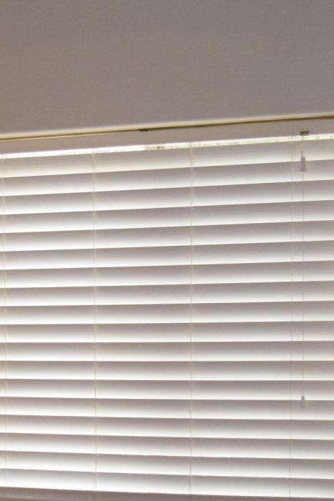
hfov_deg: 13.4
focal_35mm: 98
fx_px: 1370
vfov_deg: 20.4
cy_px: 430
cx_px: -90
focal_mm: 23
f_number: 3.8
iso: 2200
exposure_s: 1/60
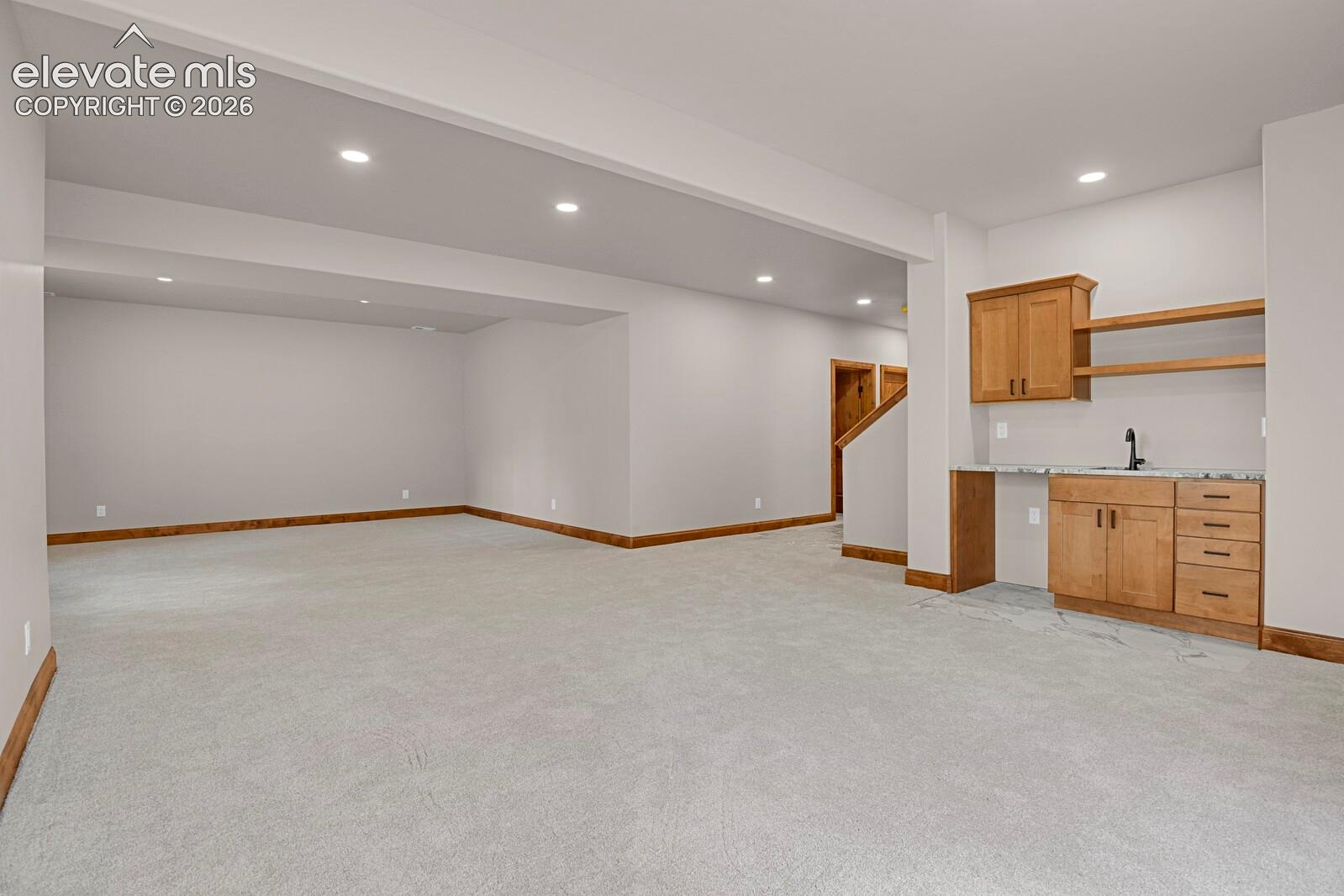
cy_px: 448
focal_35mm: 17
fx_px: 635
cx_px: 672
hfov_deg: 93.3
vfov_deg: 70.4
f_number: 8
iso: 10000
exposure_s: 1/20
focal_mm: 17
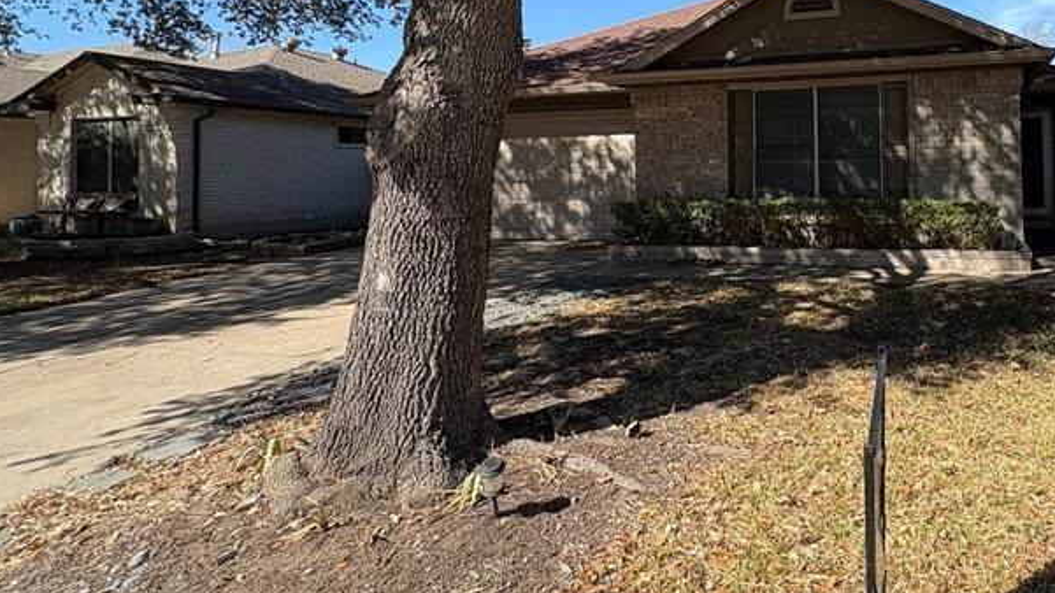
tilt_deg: +2.7
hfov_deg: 68.6
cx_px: 751
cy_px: 149
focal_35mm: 26
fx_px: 727
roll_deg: +1.5
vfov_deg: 43.0
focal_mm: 2.22
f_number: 2.2
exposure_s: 1/681
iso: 50
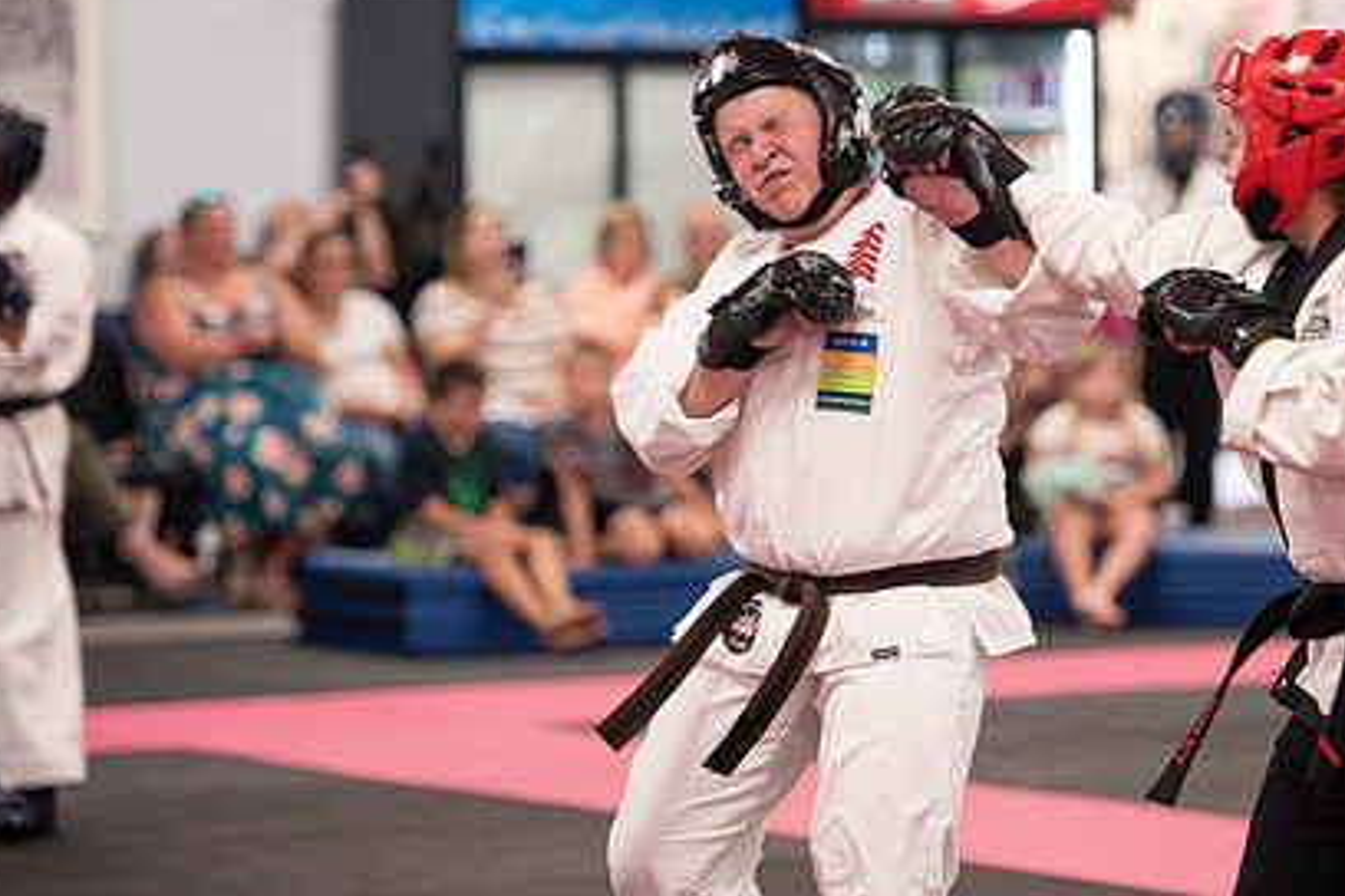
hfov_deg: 11.1
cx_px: 877
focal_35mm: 185
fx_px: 6911
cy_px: 298
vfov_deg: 7.4
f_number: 2.8
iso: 1600
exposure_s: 1/400
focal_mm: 130
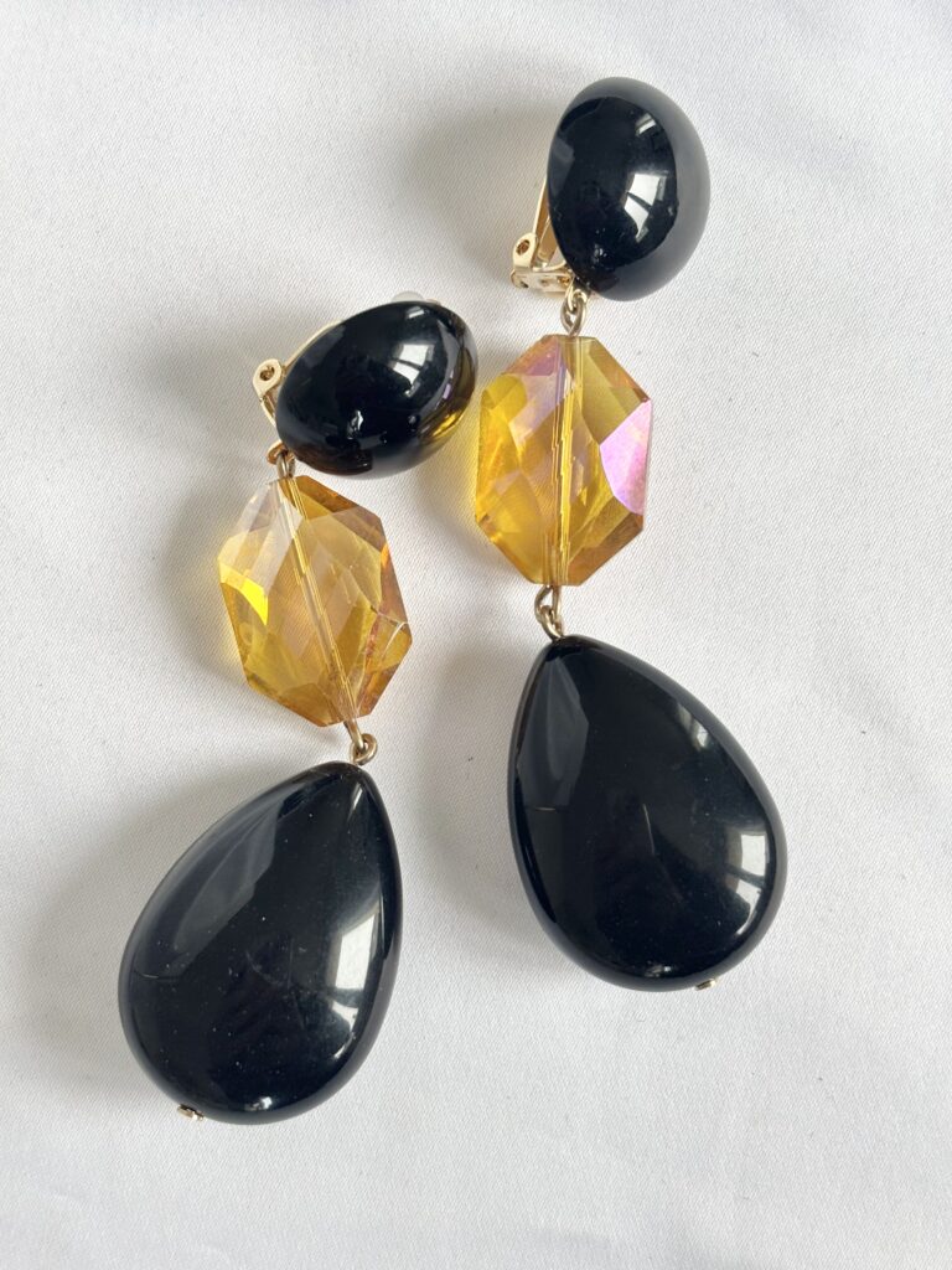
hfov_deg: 28.0
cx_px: 476
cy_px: 635
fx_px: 1907
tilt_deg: -86.9
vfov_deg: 36.8
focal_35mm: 52
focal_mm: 5.96
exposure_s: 1/94
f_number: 1.6
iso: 50
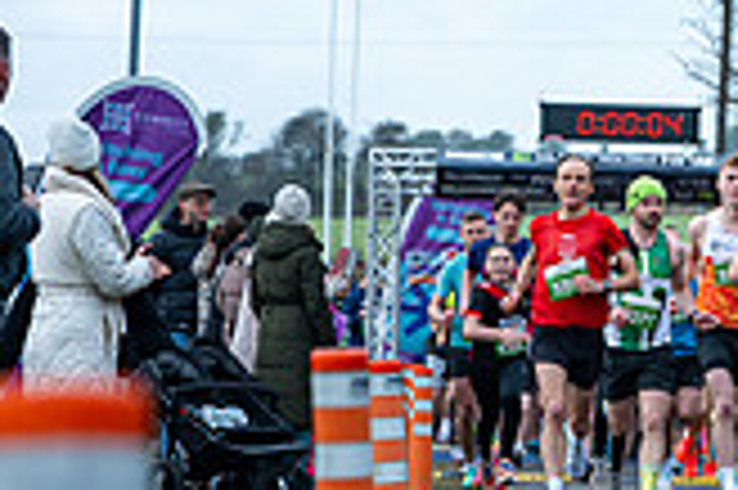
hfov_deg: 8.1
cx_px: 1152
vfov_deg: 5.5
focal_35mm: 248
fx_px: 5079
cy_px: 555
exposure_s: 1/1250
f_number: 2.8
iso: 280
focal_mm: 70
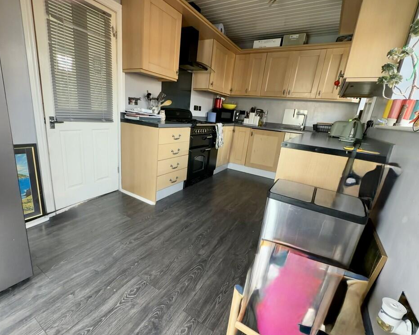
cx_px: 194
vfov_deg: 84.0
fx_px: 186
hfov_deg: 96.6
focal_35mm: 15
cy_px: 169
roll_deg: -5.4
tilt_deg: -15.3
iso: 320
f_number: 2.2
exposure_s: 1/121
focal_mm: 2.22
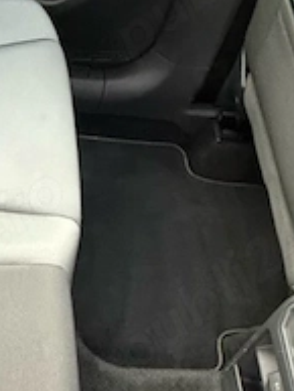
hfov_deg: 24.3
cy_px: 322
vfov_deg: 32.2
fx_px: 656
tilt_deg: -59.9
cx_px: 12
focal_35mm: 58
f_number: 2.2
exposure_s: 1/60
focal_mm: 2.22
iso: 800
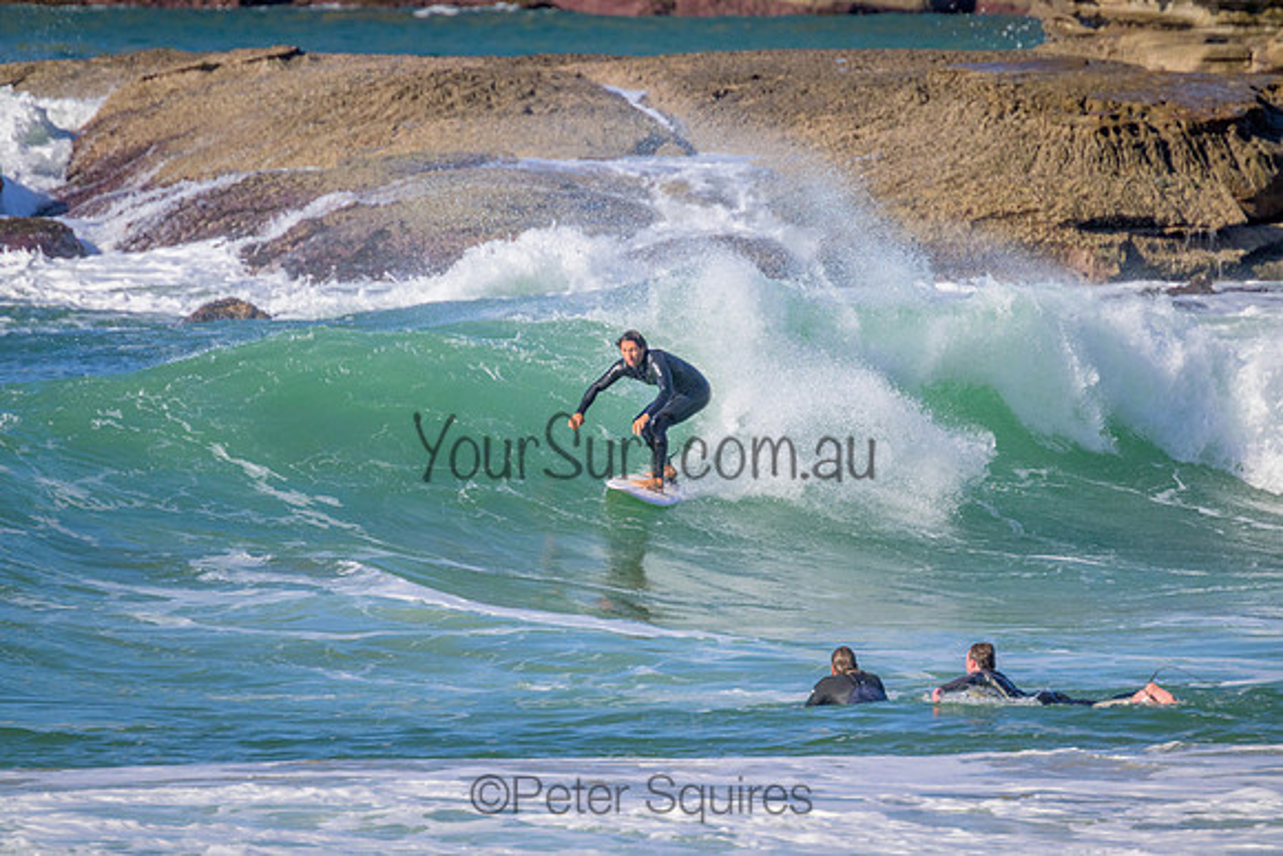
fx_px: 28516
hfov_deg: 2.6
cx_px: 642
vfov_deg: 1.7
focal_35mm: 800
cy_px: 428
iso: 1250
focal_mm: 800
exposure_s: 1/2000
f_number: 11
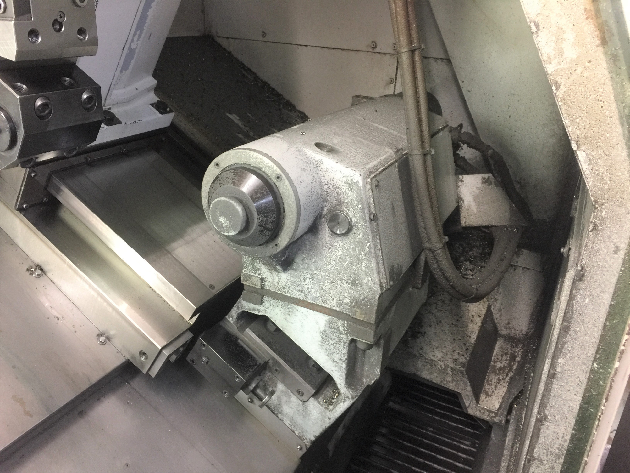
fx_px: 528
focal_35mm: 29
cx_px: 315
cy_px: 236
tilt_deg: -25.3
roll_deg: -3.0
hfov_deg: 61.7
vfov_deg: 48.2
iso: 100
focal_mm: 4.15
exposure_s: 1/10
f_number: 2.2
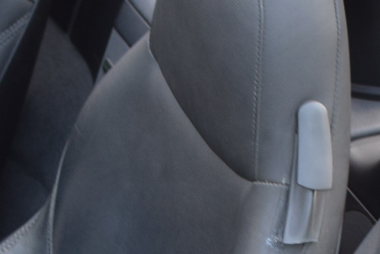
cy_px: 404
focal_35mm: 228
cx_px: 130
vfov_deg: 6.0
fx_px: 2410
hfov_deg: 9.0
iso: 560
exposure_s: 1/60
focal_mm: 35
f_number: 4
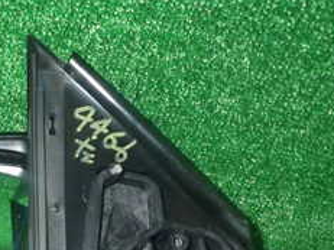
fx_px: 627
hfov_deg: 28.5
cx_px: 26
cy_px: 220
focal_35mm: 65
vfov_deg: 22.1
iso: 800
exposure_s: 1/30
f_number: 5.6
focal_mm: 4.5
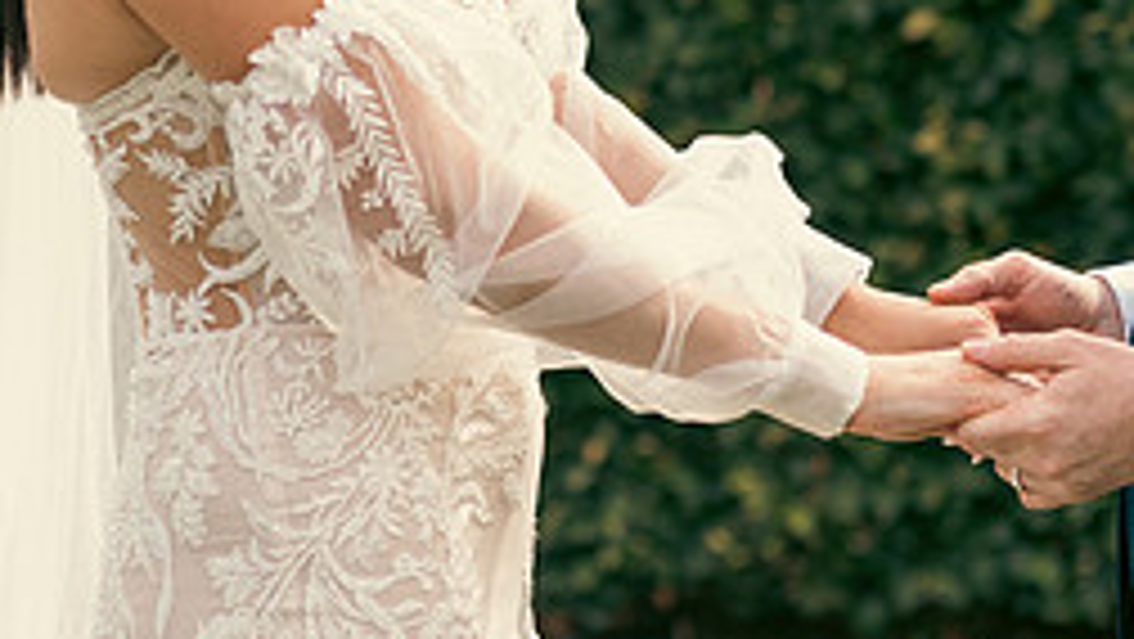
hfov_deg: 8.3
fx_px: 7791
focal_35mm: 259
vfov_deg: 4.7
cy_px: -121
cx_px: 1002
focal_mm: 92
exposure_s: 1/160
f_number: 3.5
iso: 100
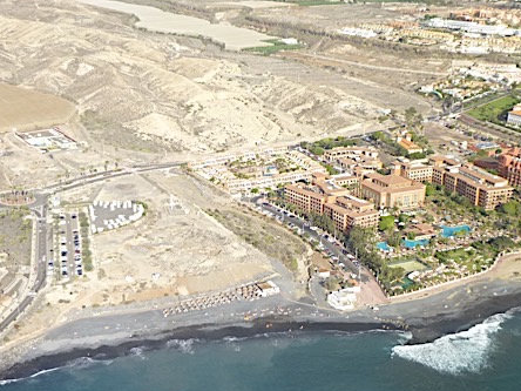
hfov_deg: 41.7
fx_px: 677
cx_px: 188
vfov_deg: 32.0
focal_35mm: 45
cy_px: 249
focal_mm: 4.5
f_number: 3.1
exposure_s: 1/1000
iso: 100
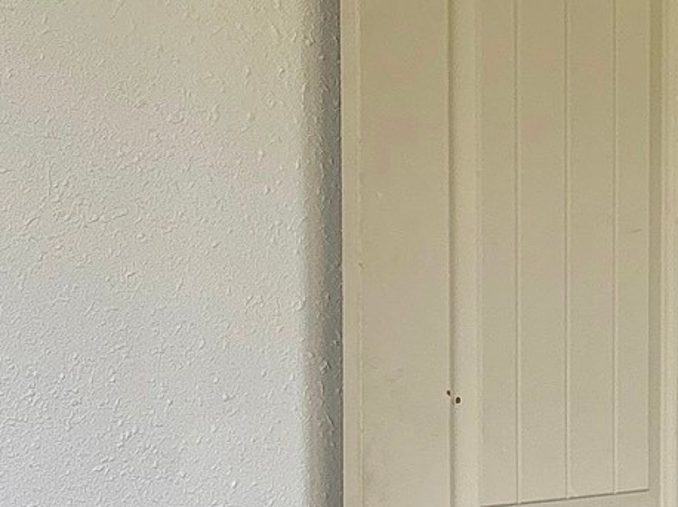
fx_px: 2134
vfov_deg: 13.5
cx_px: 983
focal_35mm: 109
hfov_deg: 16.6
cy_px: 449
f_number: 1.6
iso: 40
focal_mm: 5.96
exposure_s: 1/120
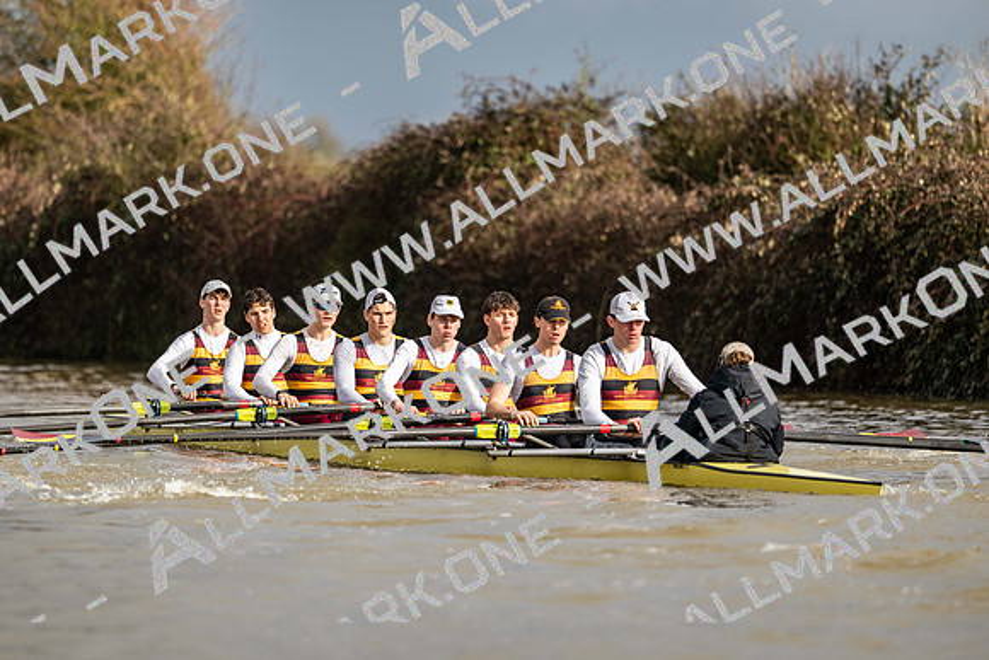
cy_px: 330
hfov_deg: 5.2
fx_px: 10991
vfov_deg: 3.4
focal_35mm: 400
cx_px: 494
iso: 280
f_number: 4.5
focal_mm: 400
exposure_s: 1/1600
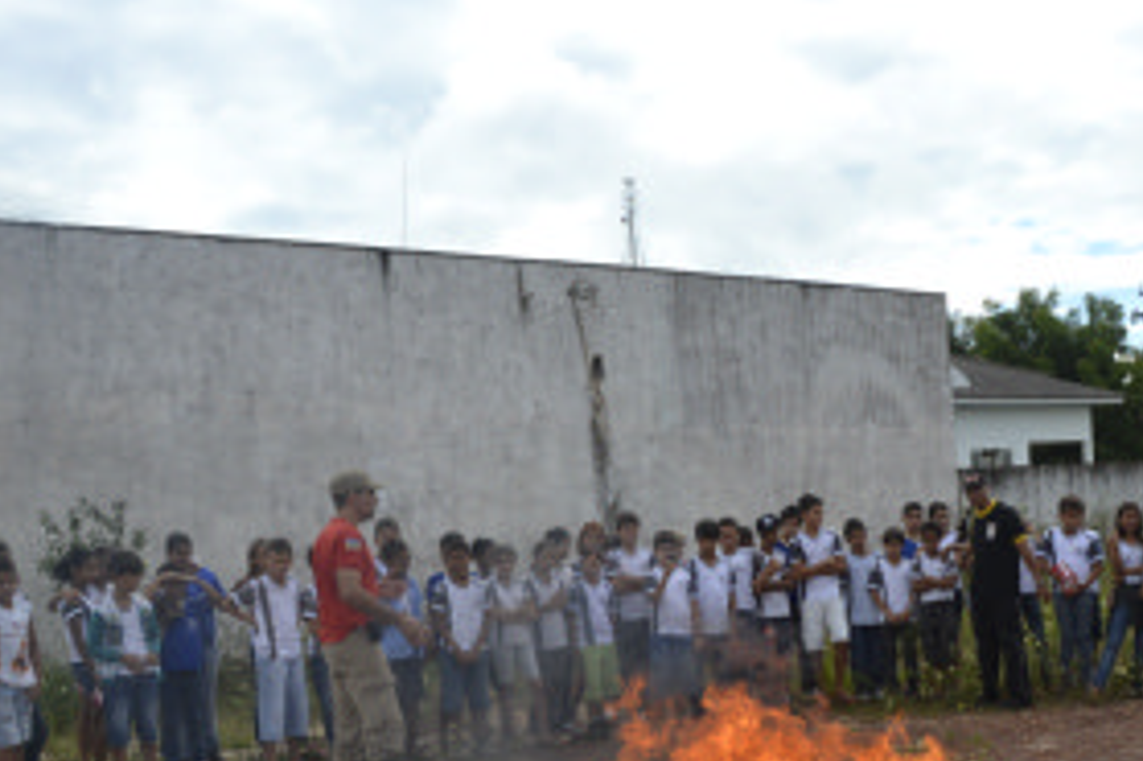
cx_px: 794
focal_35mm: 54
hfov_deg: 36.4
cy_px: 615
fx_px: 1713
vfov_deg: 24.6
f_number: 6.3
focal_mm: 20
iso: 400
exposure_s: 1/1600
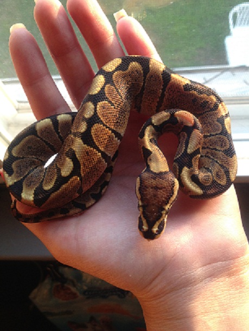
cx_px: 124
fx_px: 336
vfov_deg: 52.6
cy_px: 166
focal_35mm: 35
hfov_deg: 40.7
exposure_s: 1/60
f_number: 2.4
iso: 80
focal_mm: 4.28
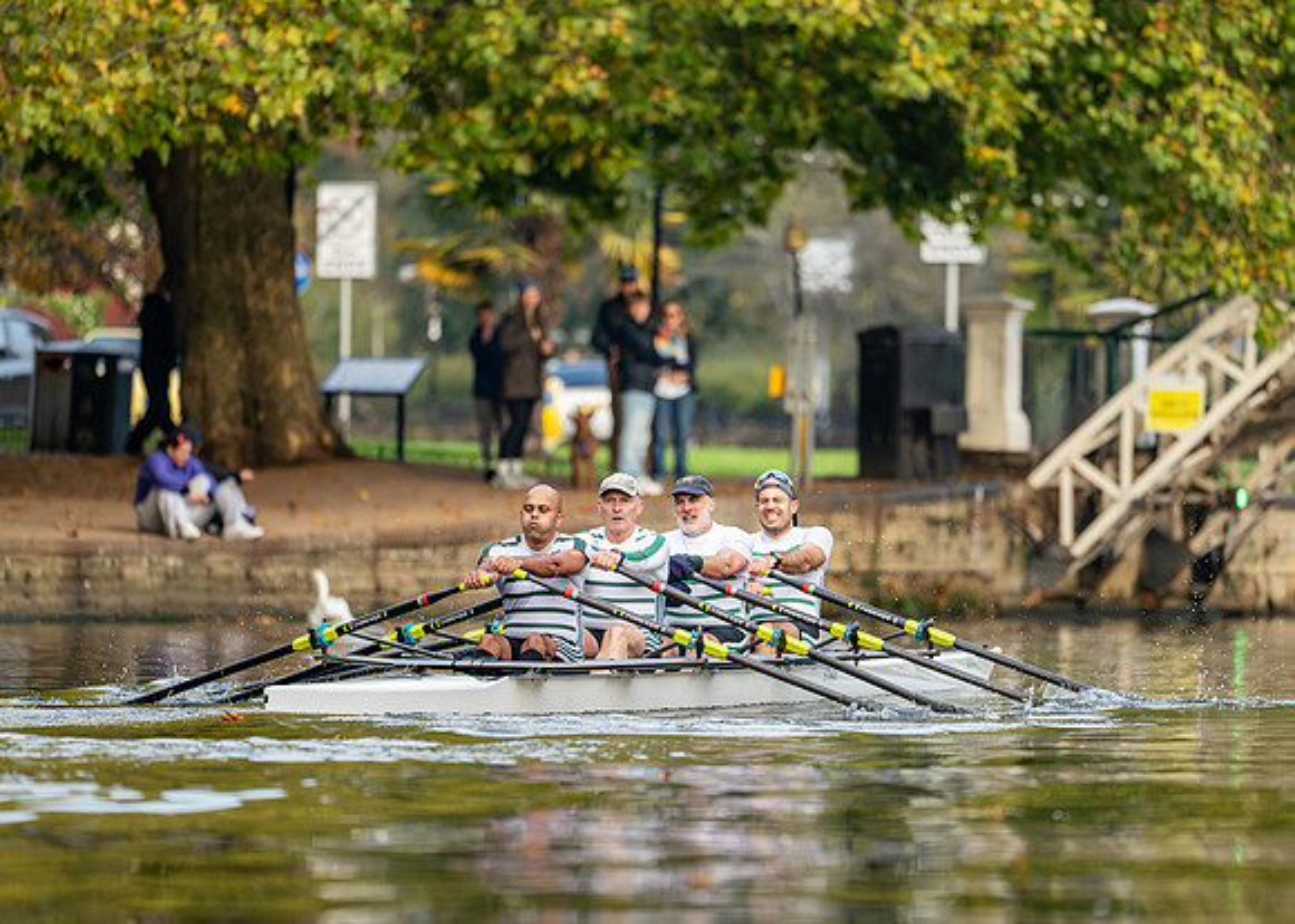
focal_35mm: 441
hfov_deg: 4.6
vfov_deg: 3.3
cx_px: 629
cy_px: 463
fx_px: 16225
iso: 3200
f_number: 4.5
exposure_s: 1/2500
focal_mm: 400
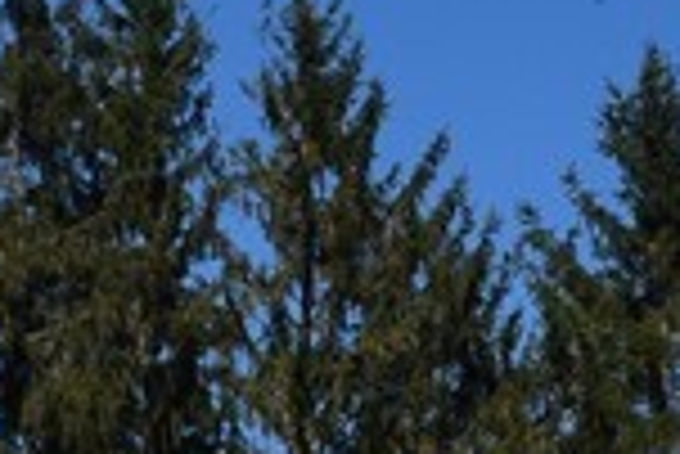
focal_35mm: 378
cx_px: 108
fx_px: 7139
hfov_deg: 5.4
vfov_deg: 3.6
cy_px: 769
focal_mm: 35
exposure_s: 1/500
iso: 200
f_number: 11
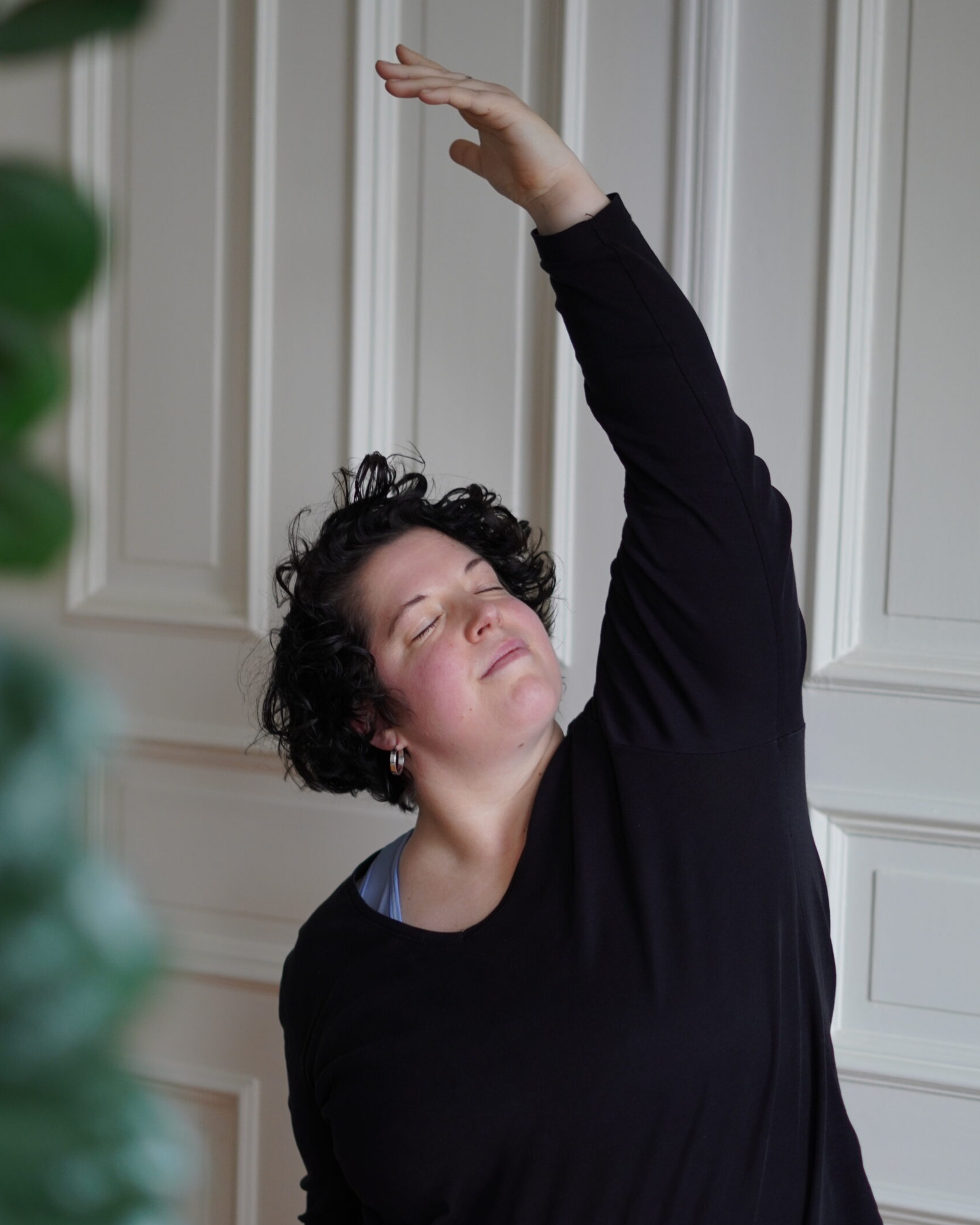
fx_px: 3082
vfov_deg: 22.5
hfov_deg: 18.1
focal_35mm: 85
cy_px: 691
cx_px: 488
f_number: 1.8
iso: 320
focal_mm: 50
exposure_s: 1/125
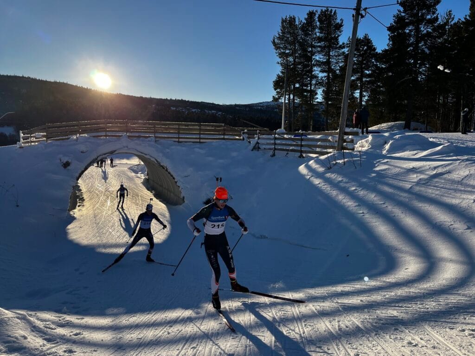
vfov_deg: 53.1
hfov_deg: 67.3
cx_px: 238
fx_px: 357
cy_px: 178
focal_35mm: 26
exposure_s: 1/4149
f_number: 1.6
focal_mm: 5.1
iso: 50
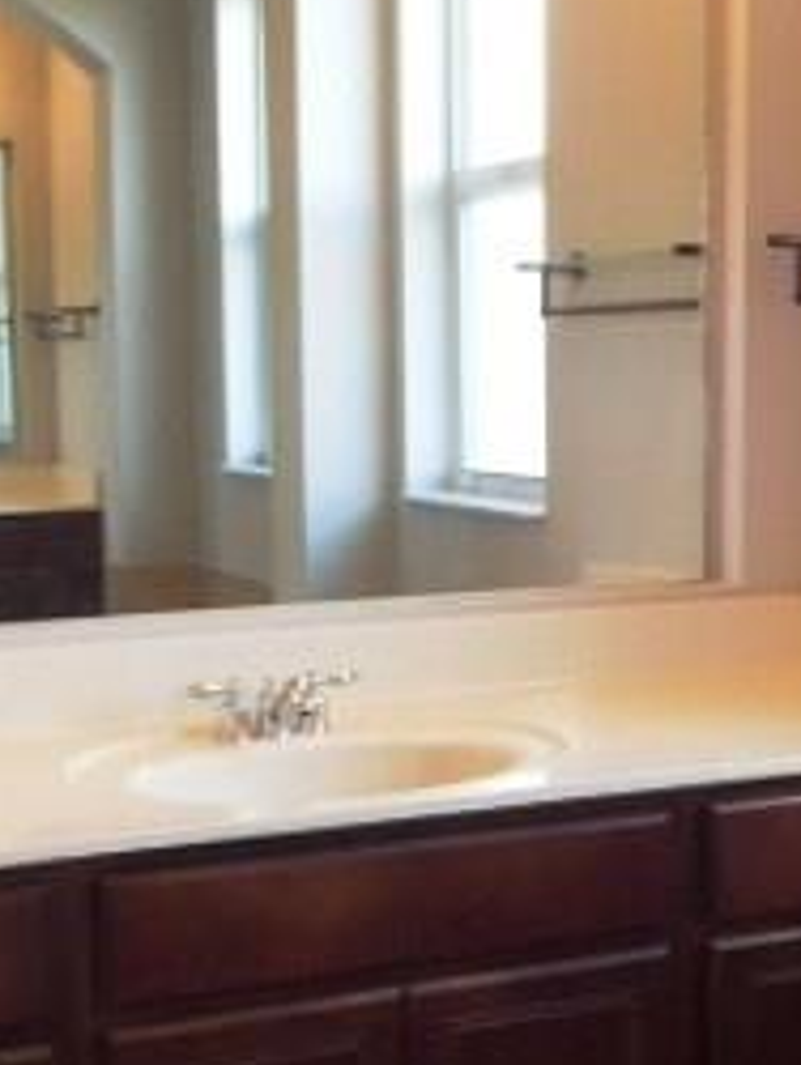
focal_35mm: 64
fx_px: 1971
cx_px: 460
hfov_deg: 22.9
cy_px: 545
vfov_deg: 30.2
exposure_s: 1/30
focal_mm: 4.5
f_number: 3.4
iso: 125
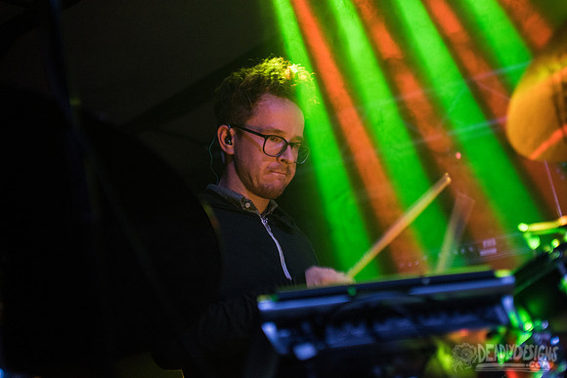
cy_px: 189
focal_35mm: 70
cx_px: 284
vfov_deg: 19.5
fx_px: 1103
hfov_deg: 28.8
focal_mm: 70
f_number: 2.8
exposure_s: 1/160
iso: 3200
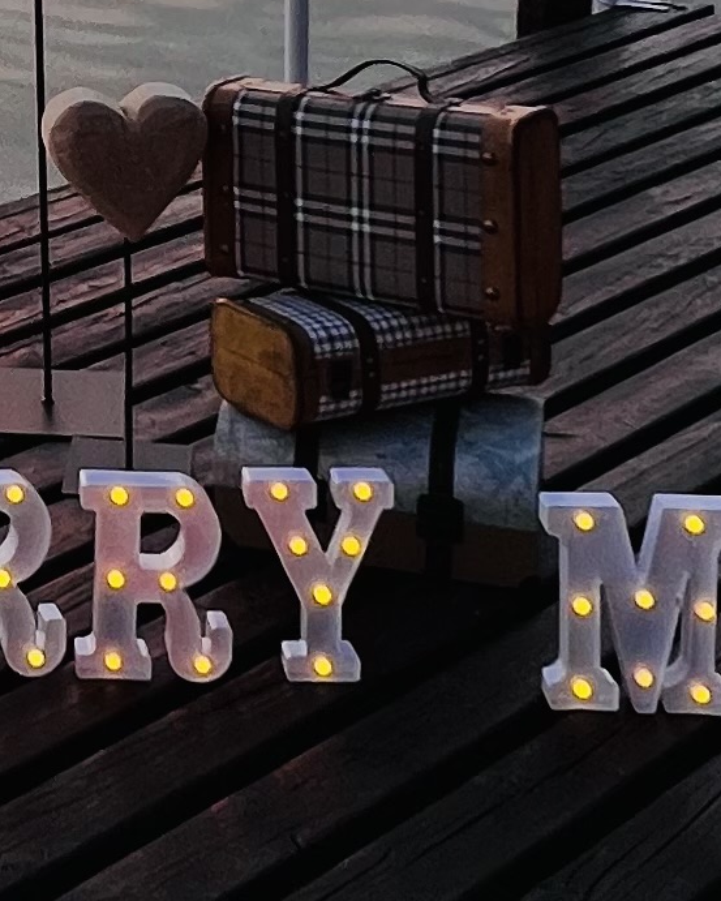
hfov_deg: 18.9
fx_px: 1973
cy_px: -226
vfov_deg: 23.2
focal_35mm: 74
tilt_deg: -7.4
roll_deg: +1.3
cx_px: -262
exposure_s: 1/436
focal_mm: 1.57
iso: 32
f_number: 1.8
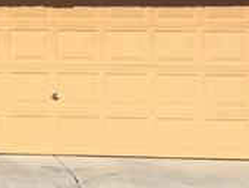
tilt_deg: +6.6
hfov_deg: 16.8
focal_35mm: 109
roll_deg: -0.4
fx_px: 785
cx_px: -88
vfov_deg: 13.5
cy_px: 13
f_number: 2.2
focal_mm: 4.15
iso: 25
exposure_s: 1/2564
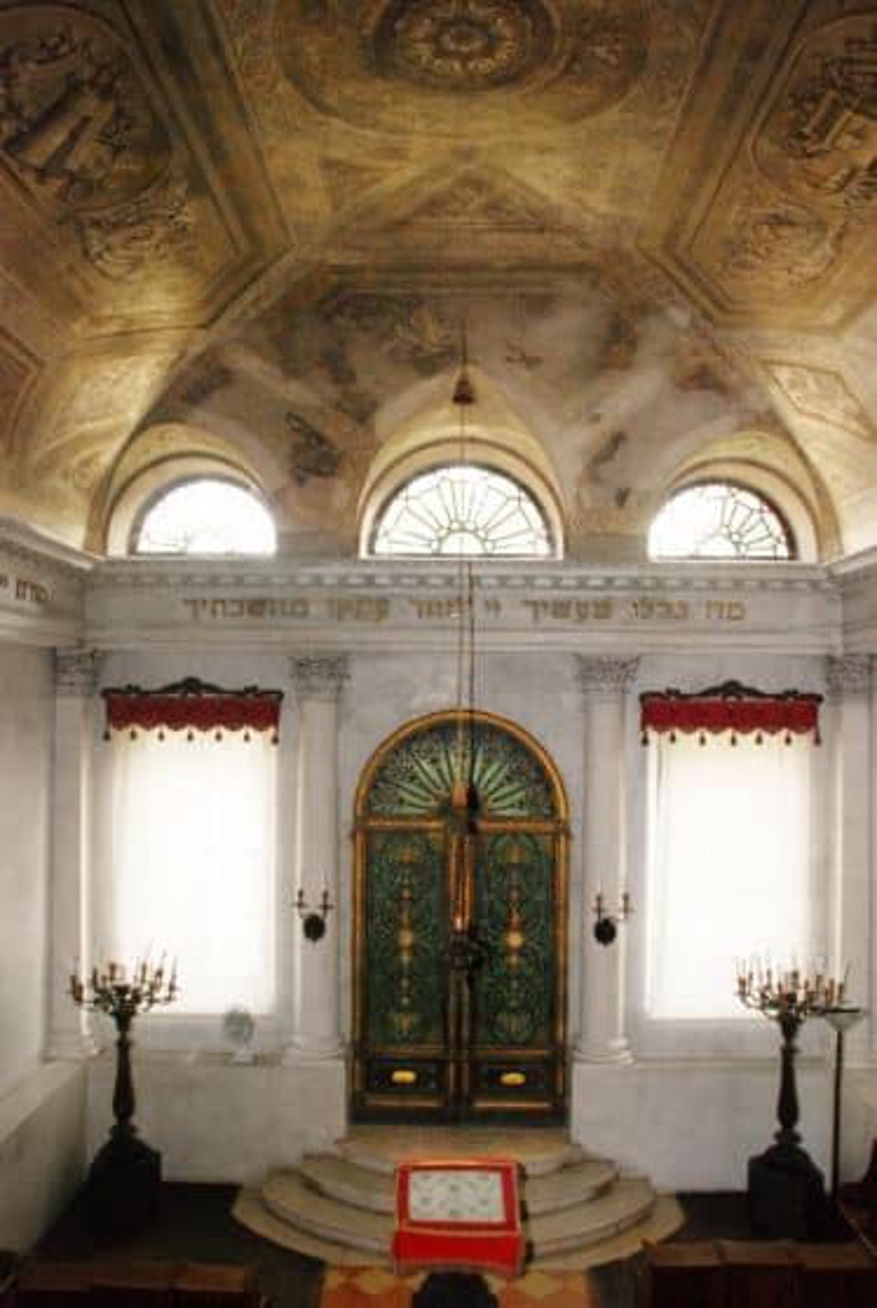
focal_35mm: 27
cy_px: 654
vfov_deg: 67.3
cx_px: 438
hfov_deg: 48.1
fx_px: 983
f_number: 8
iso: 640
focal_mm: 18
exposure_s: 1/60
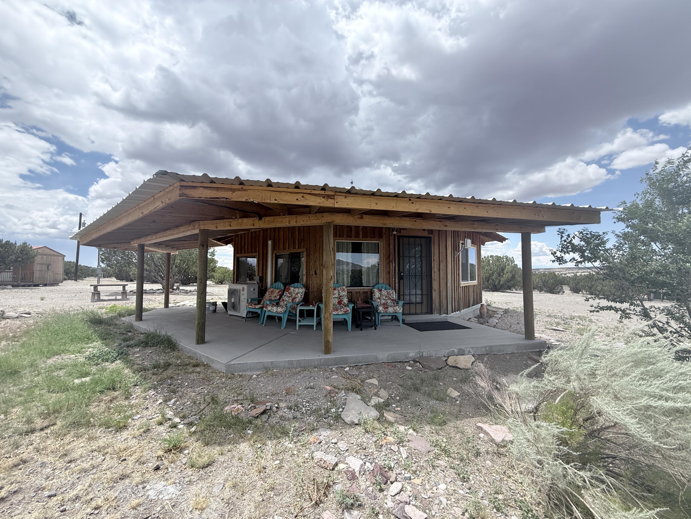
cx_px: 346
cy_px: 260
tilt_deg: +3.2
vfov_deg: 85.7
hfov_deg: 102.1
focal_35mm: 14
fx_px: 279
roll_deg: +0.3
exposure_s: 1/888
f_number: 2.2
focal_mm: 2.22
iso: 50
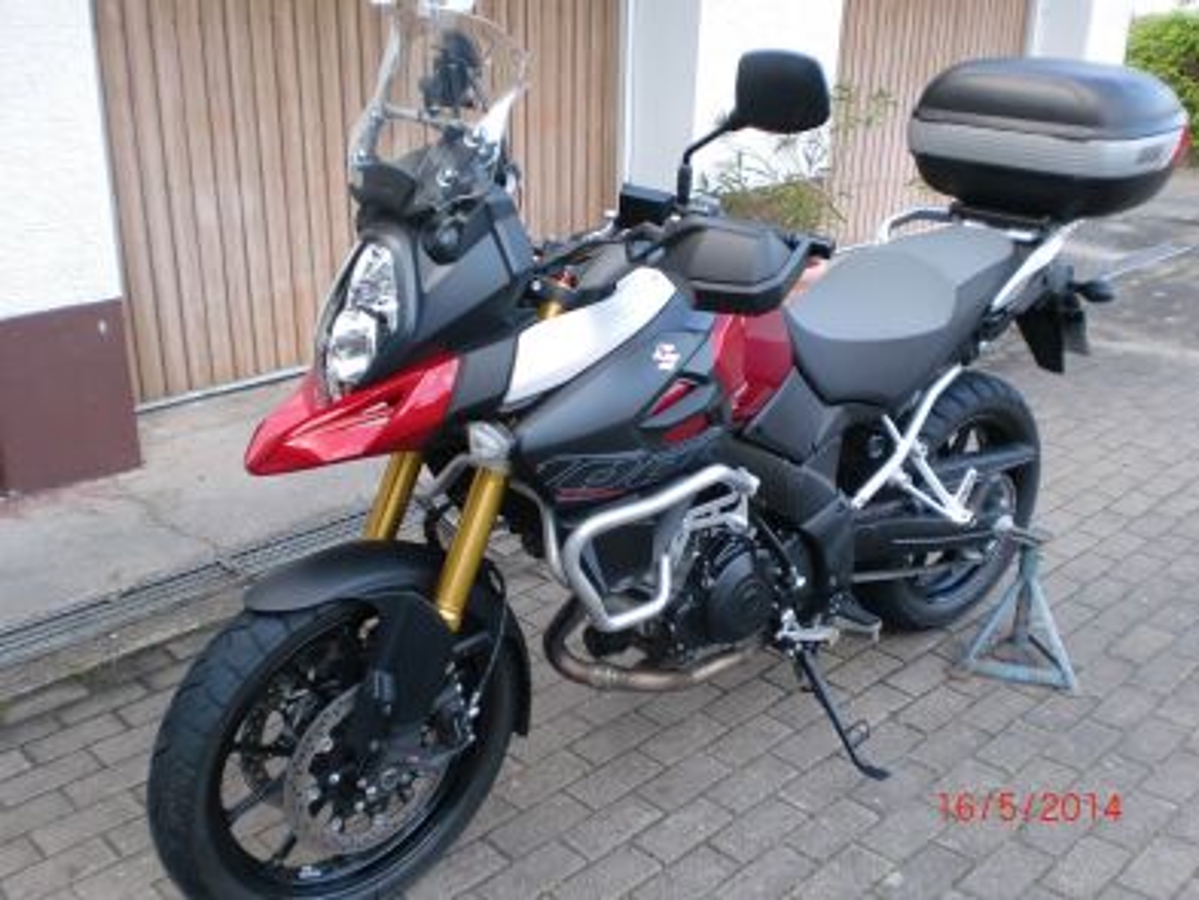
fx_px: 1213
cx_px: 600
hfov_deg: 52.6
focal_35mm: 35
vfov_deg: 40.7
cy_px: 450
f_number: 3.1
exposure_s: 1/60
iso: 160
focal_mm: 6.3
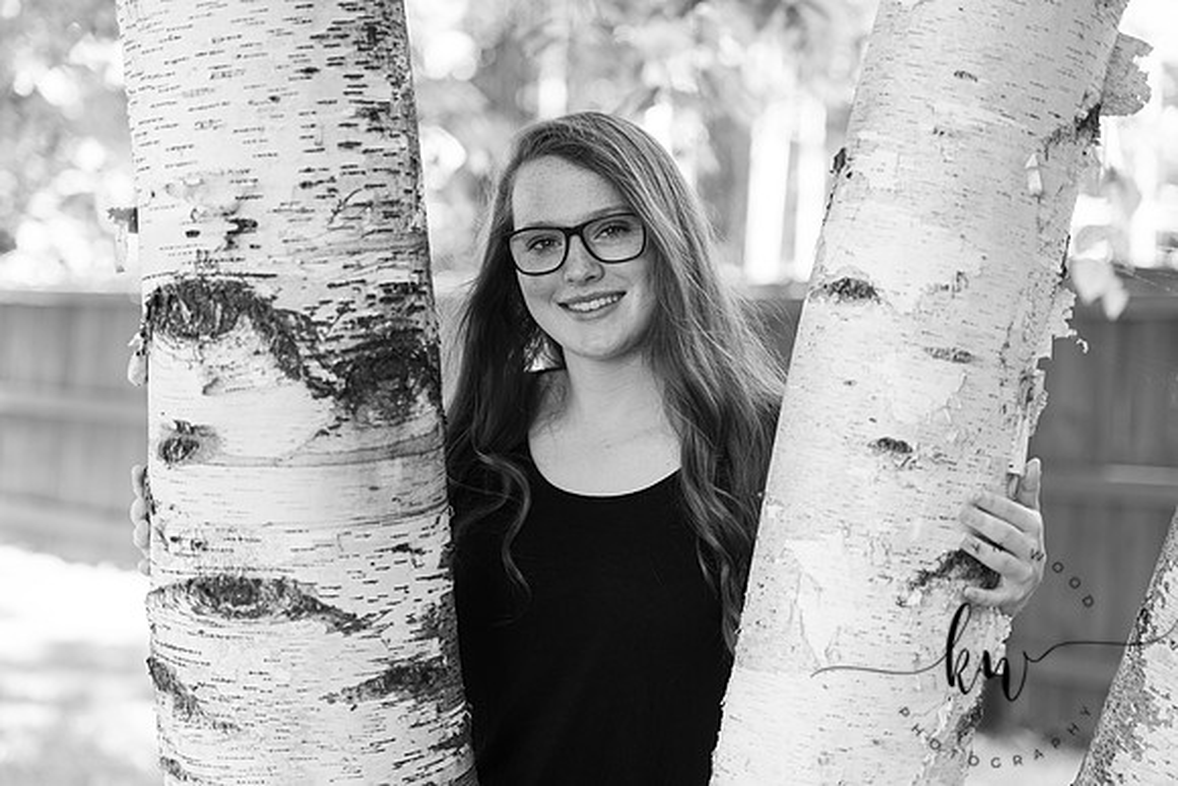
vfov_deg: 17.4
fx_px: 2570
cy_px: 393
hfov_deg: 25.8
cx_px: 589
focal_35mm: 79
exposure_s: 1/200
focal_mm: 78
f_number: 2.8
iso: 400
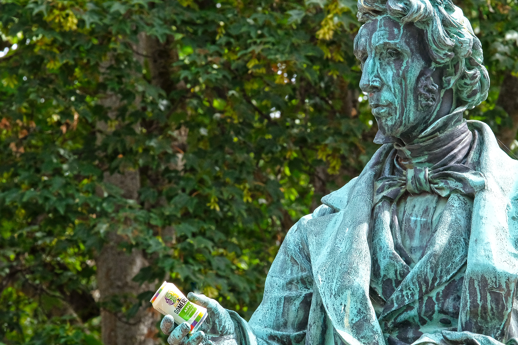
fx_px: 2374
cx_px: 332
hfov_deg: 12.4
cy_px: 214
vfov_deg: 8.3
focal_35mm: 165
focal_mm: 68.7
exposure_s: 1/160
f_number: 11
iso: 800
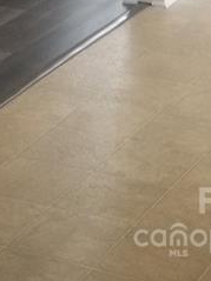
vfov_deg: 11.3
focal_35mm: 167
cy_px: -168
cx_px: -7
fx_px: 1358
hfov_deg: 8.8
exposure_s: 1/30
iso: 64
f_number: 2.4
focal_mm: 6
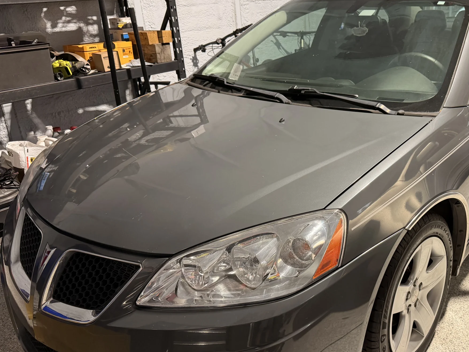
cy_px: 196
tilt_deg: -23.4
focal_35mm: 35
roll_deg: +2.3
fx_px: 474
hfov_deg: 51.5
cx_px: 316
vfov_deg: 40.7
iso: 200
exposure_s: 1/120
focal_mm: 6.76
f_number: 1.78
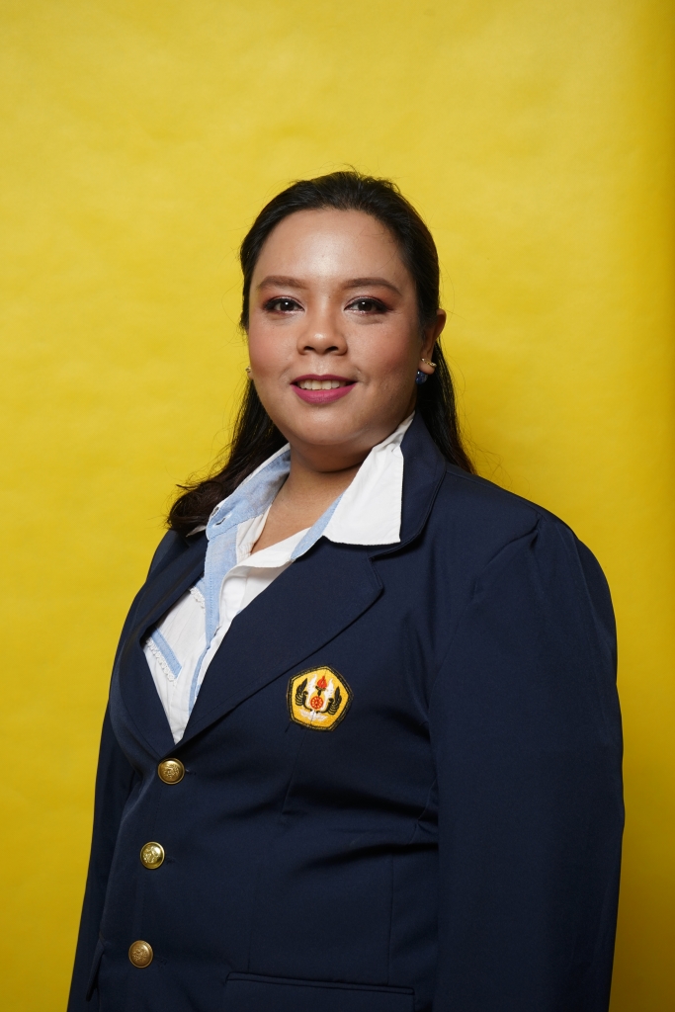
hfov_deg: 19.5
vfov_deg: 28.8
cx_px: 338
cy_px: 506
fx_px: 1968
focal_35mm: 70
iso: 500
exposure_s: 1/200
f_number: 7.1
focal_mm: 70
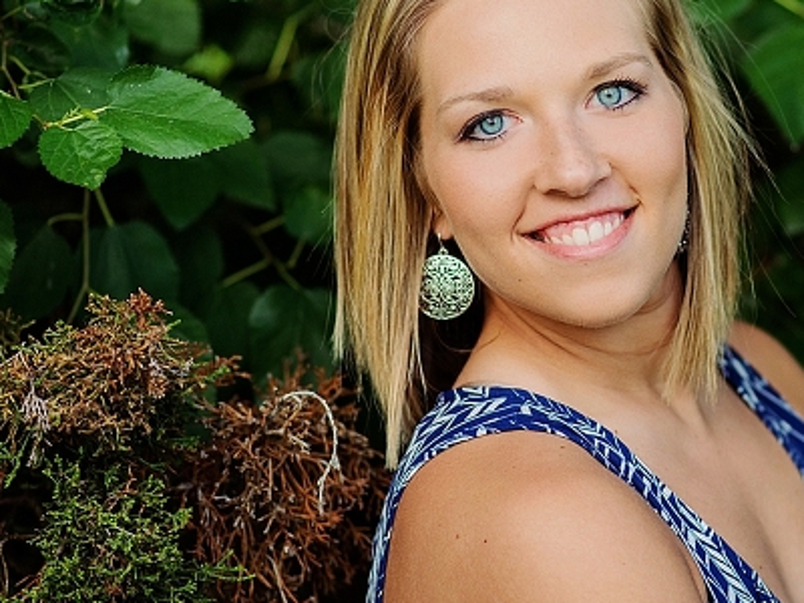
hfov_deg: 12.5
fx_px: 3647
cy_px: 254
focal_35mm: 157
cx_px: 603
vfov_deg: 9.5
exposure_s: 1/800
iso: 500
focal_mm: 85
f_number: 2.2
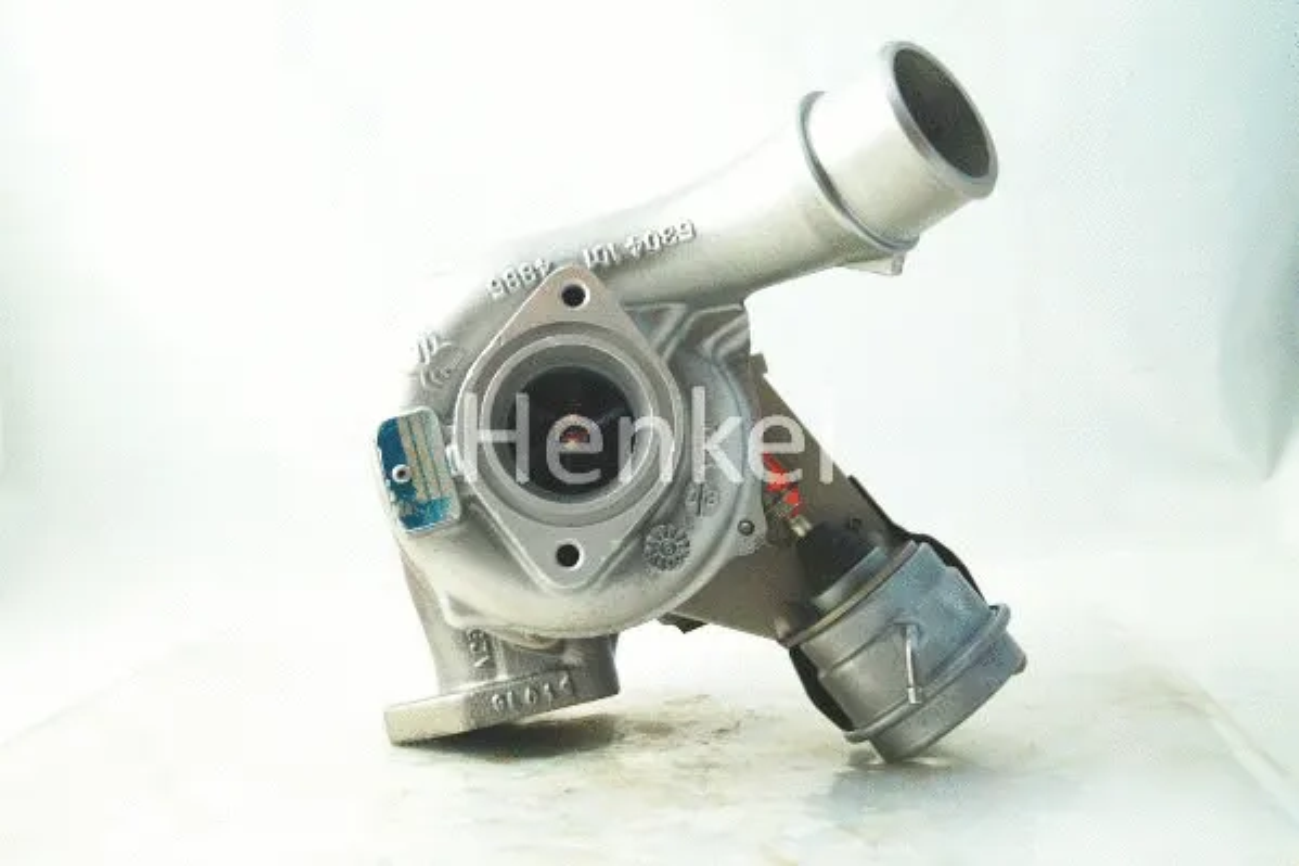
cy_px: 433
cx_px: 650
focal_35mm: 42
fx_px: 1515
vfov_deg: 31.9
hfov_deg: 46.4
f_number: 4.5
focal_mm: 28
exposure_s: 1/160
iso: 250
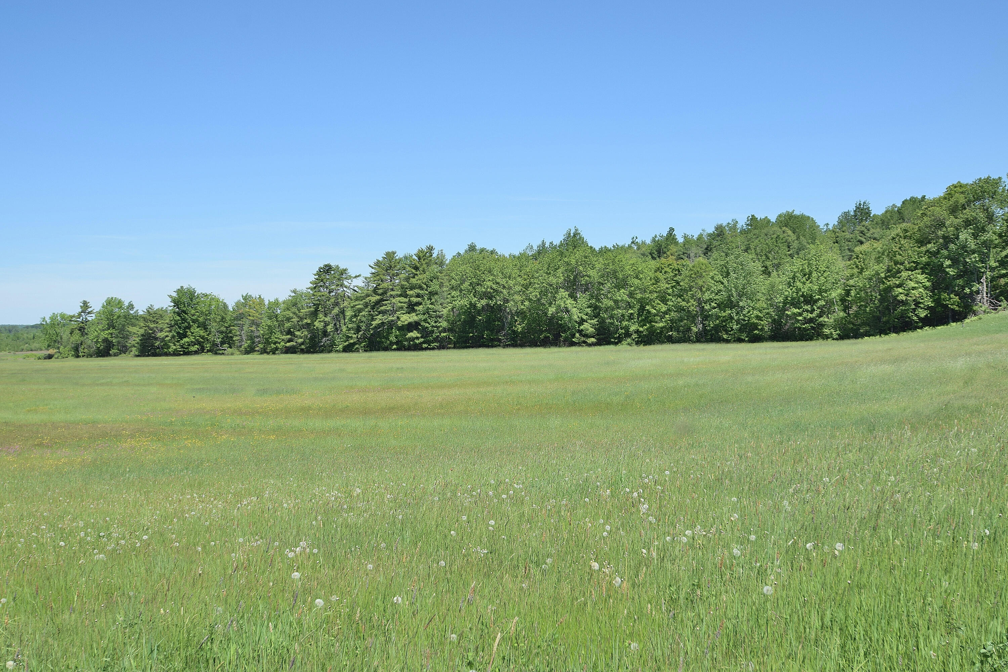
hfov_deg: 53.1
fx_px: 1008
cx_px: 504
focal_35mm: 36
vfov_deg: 36.9
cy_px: 336
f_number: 9
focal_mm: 24
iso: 200
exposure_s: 1/320
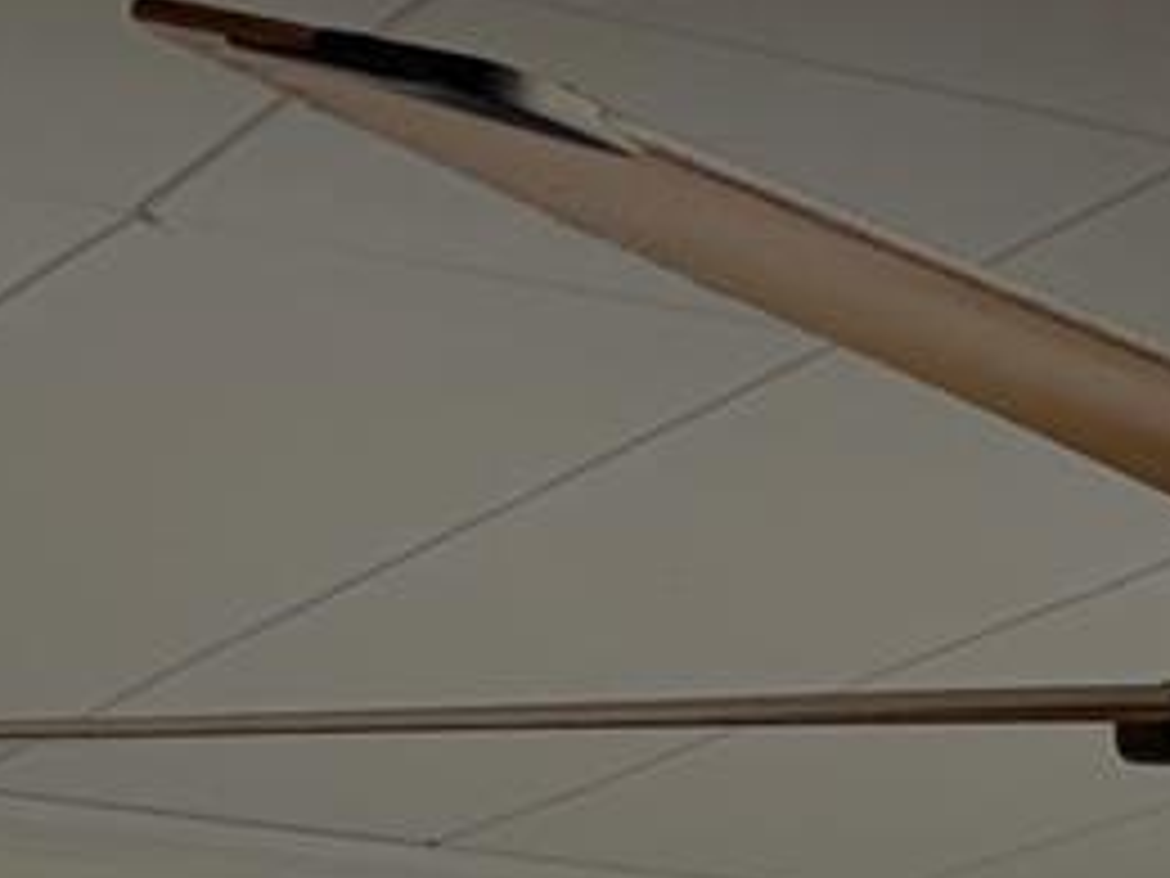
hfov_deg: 11.7
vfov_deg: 8.4
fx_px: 5408
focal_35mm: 160
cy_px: 2220
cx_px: 1917
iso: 40
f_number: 1.6
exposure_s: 1/291
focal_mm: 5.96
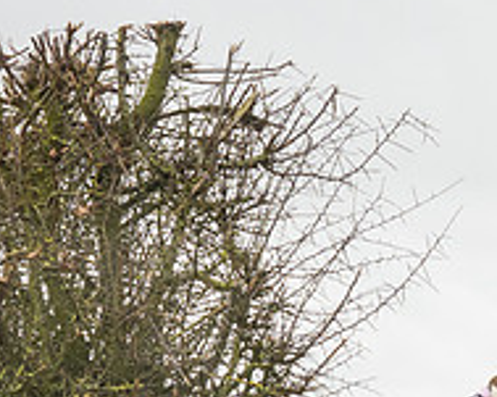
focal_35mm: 333
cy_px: 310
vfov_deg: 4.6
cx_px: 876
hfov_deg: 5.7
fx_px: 4896
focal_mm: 70
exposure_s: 1/1000
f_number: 5
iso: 1000
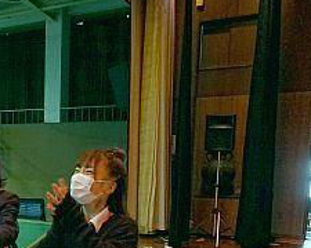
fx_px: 442
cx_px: 19
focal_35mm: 48
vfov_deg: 30.4
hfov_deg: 35.9
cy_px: 211
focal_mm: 16
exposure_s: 1/100
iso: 3200
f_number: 3.5
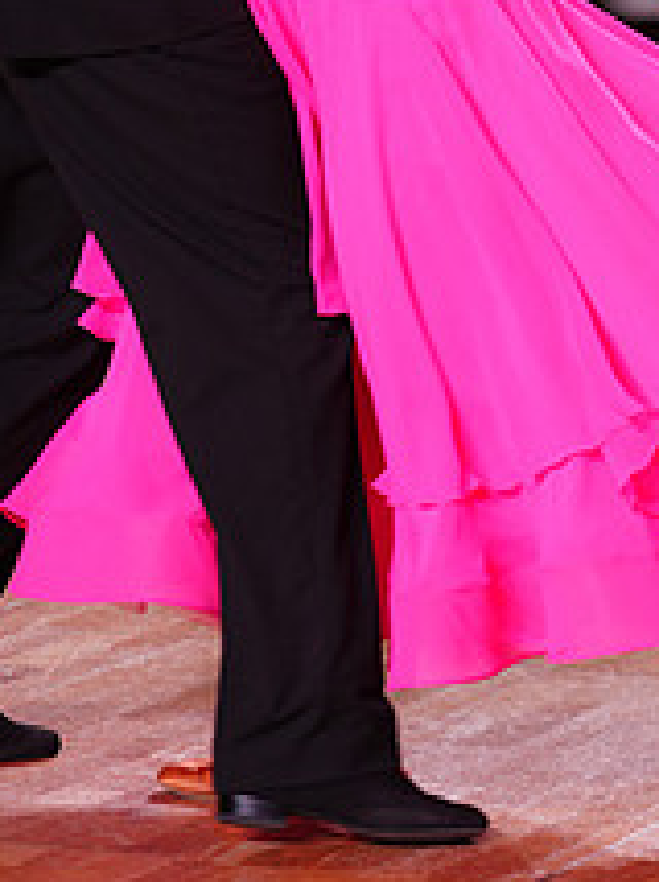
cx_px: 451
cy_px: -144
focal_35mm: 269
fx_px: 6842
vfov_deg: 7.3
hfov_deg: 5.5
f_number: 2.8
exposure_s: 1/250
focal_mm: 103
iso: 500
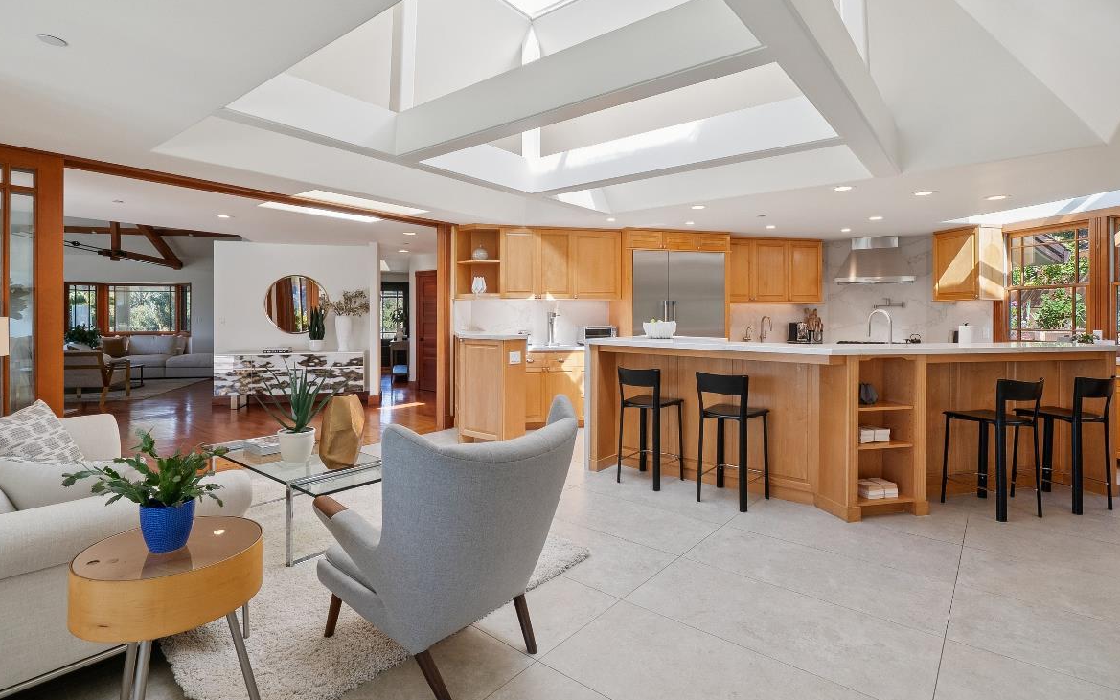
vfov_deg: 67.9
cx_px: 555
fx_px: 519
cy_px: 320
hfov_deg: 94.4
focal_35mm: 17
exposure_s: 1/60
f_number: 11
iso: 640
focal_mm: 13
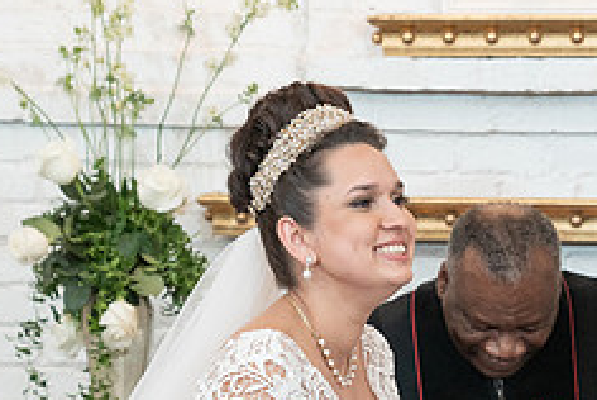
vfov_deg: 6.9
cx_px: 564
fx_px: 3304
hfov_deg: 10.3
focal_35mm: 199
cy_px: 360
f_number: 4
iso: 2000
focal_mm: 70
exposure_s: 1/100
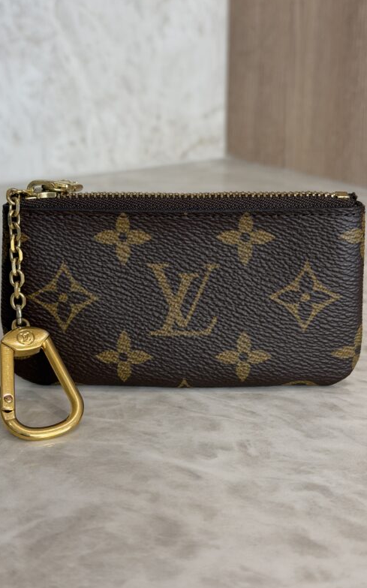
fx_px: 833
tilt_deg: -18.5
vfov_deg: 38.9
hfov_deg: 24.9
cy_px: 292
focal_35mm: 52
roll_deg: -0.3
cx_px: 172
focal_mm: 6.76
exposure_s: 1/60
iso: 50
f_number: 1.78
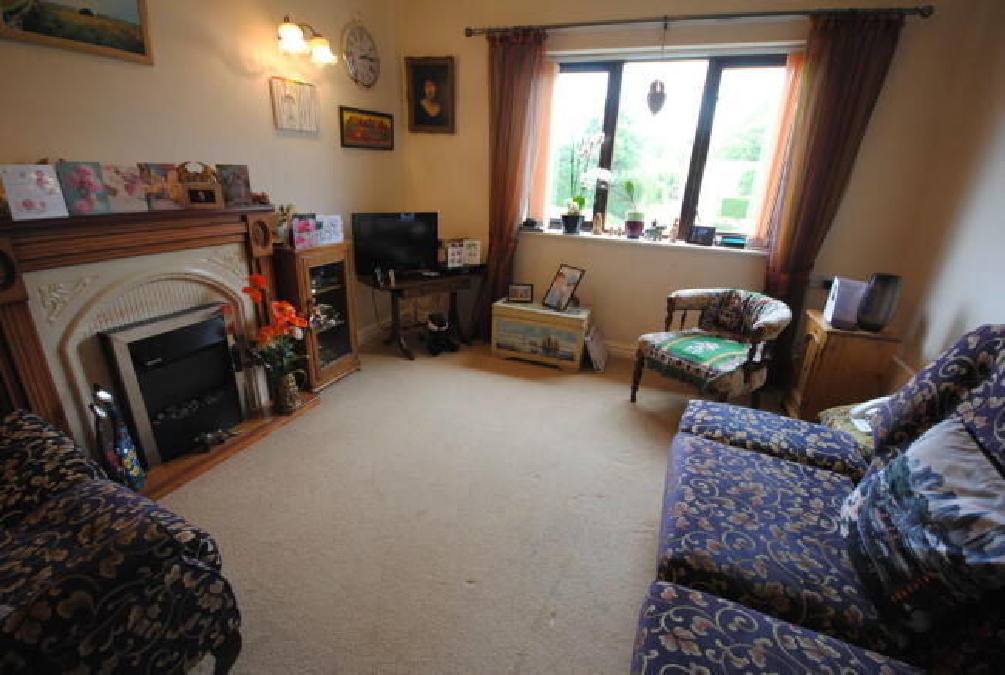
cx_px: 502
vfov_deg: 77.6
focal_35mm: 15
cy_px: 338
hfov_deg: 100.3
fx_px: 420
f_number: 4
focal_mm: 10
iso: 200
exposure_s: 1/30
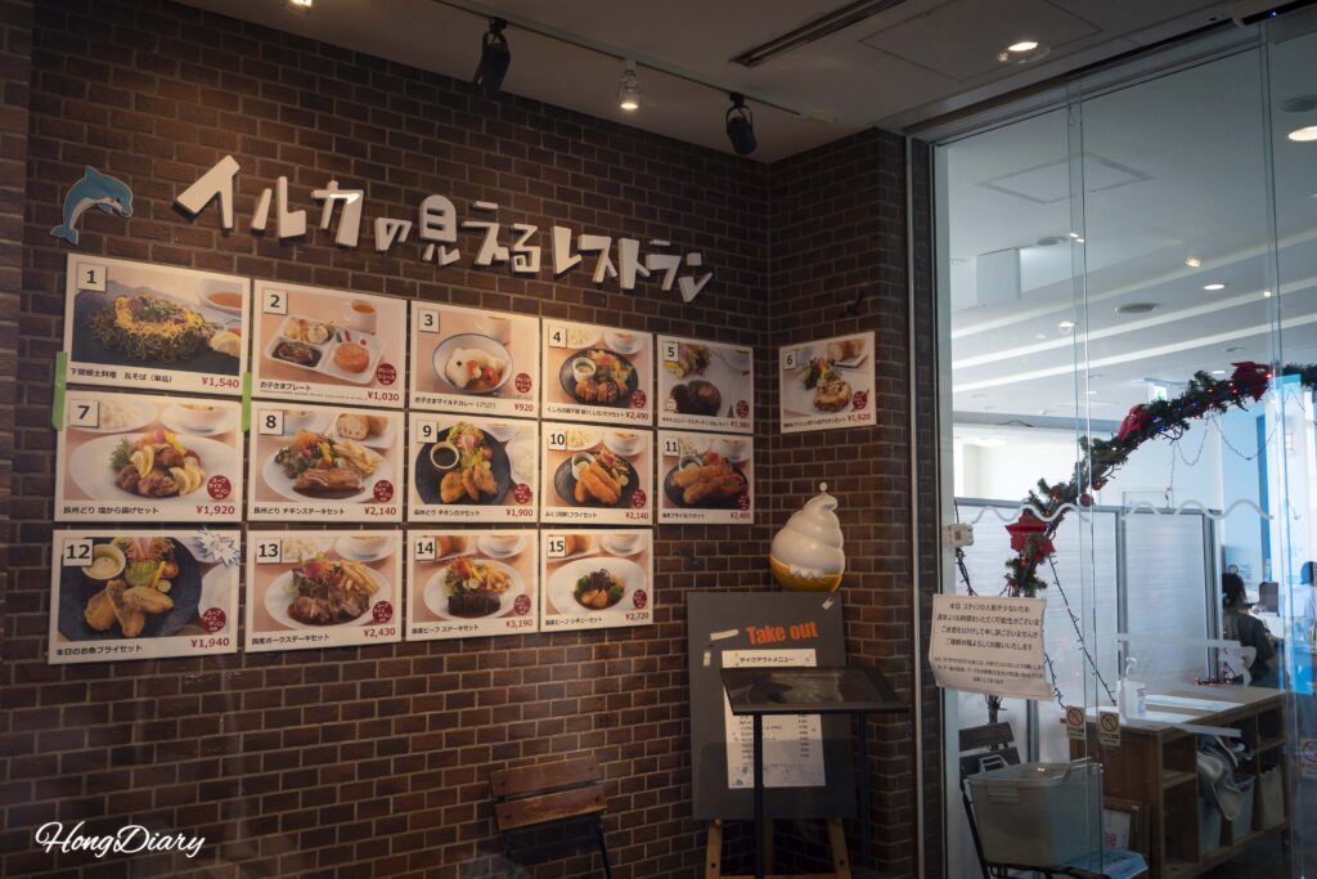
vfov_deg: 45.0
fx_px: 1061
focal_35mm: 29
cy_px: 440
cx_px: 658
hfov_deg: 63.7
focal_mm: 29
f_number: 4
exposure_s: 1/160
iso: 1600
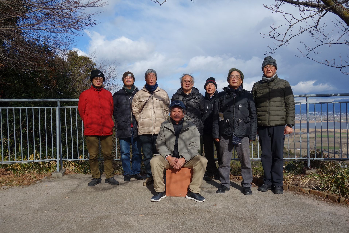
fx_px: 281
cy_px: 116
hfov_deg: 63.7
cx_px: 174
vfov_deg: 44.9
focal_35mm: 29
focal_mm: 10.63
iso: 125
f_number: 5.6
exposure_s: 1/640
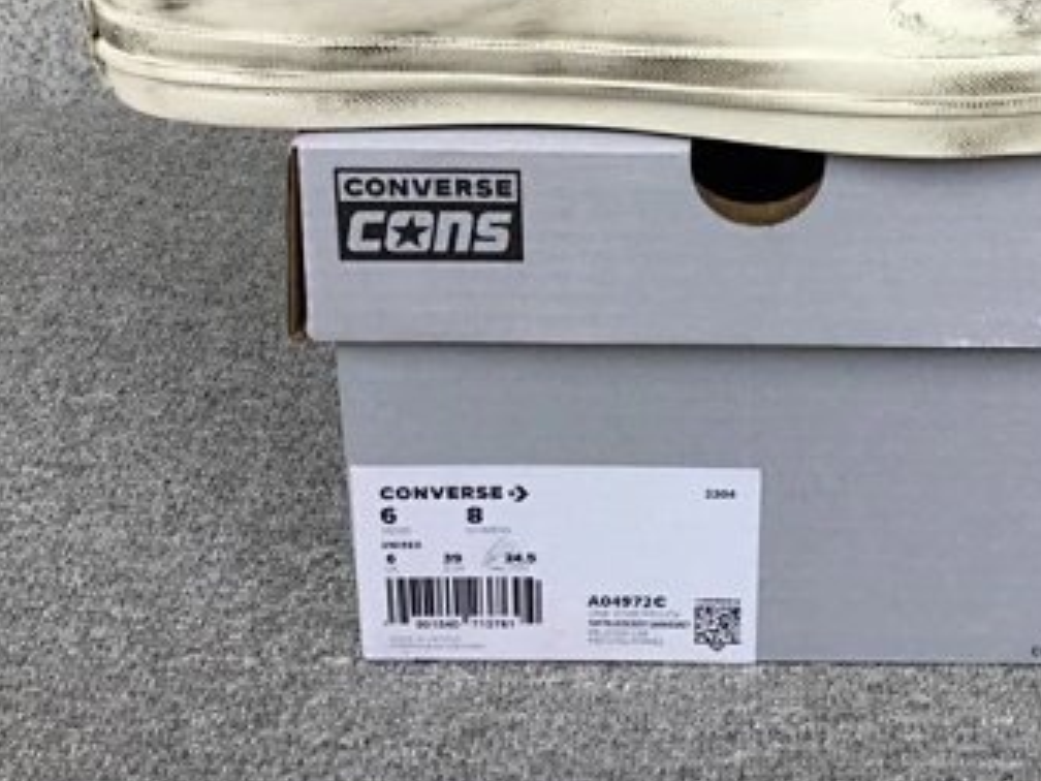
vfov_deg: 24.1
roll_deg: -0.8
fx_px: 1774
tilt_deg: -20.7
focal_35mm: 59
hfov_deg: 32.1
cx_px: 784
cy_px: 84
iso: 25
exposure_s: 1/271
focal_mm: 3.3
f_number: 2.4
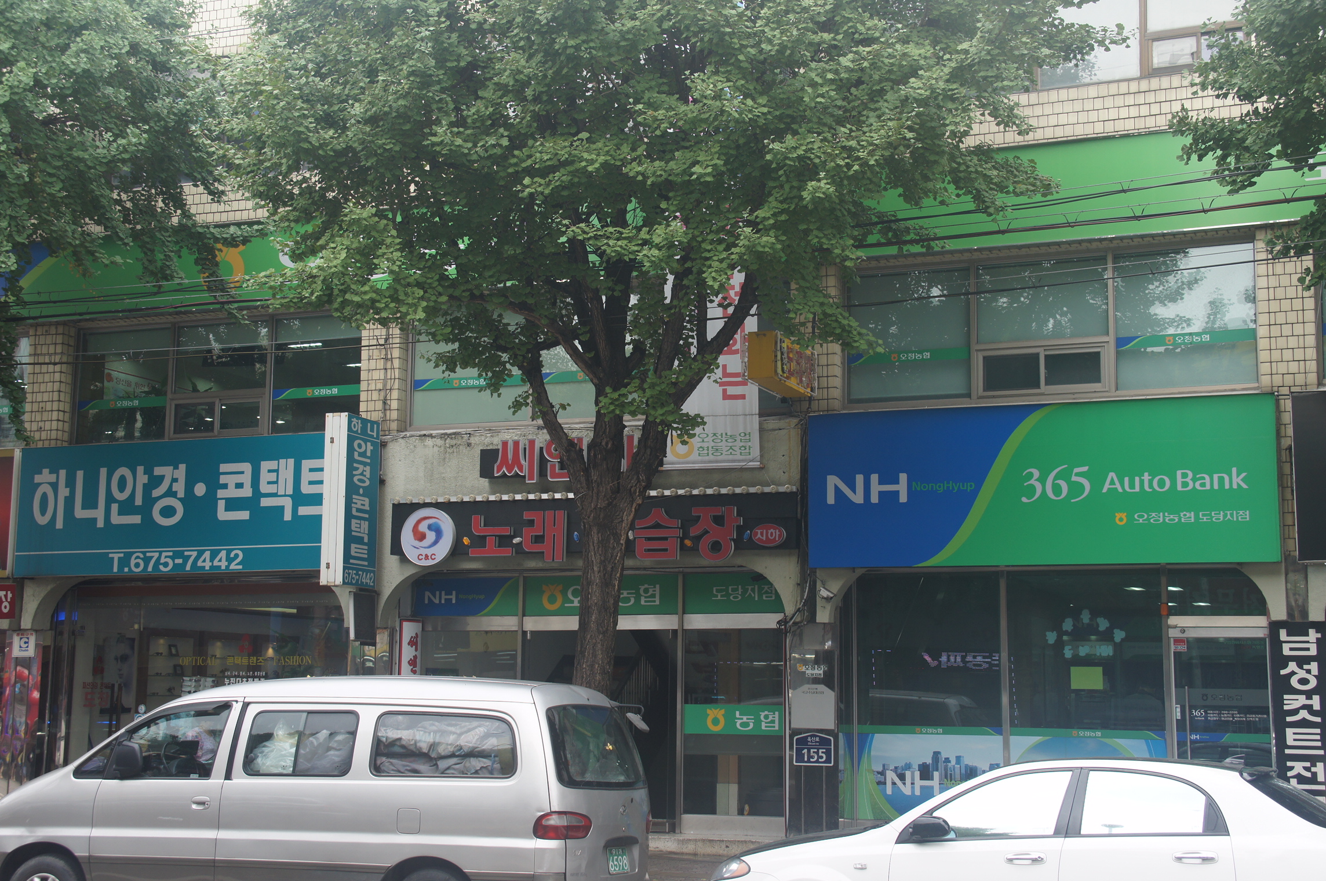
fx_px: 1766
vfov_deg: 28.0
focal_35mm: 48
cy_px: 440
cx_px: 663
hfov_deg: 41.2
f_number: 6.3
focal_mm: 32
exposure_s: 1/80
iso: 200
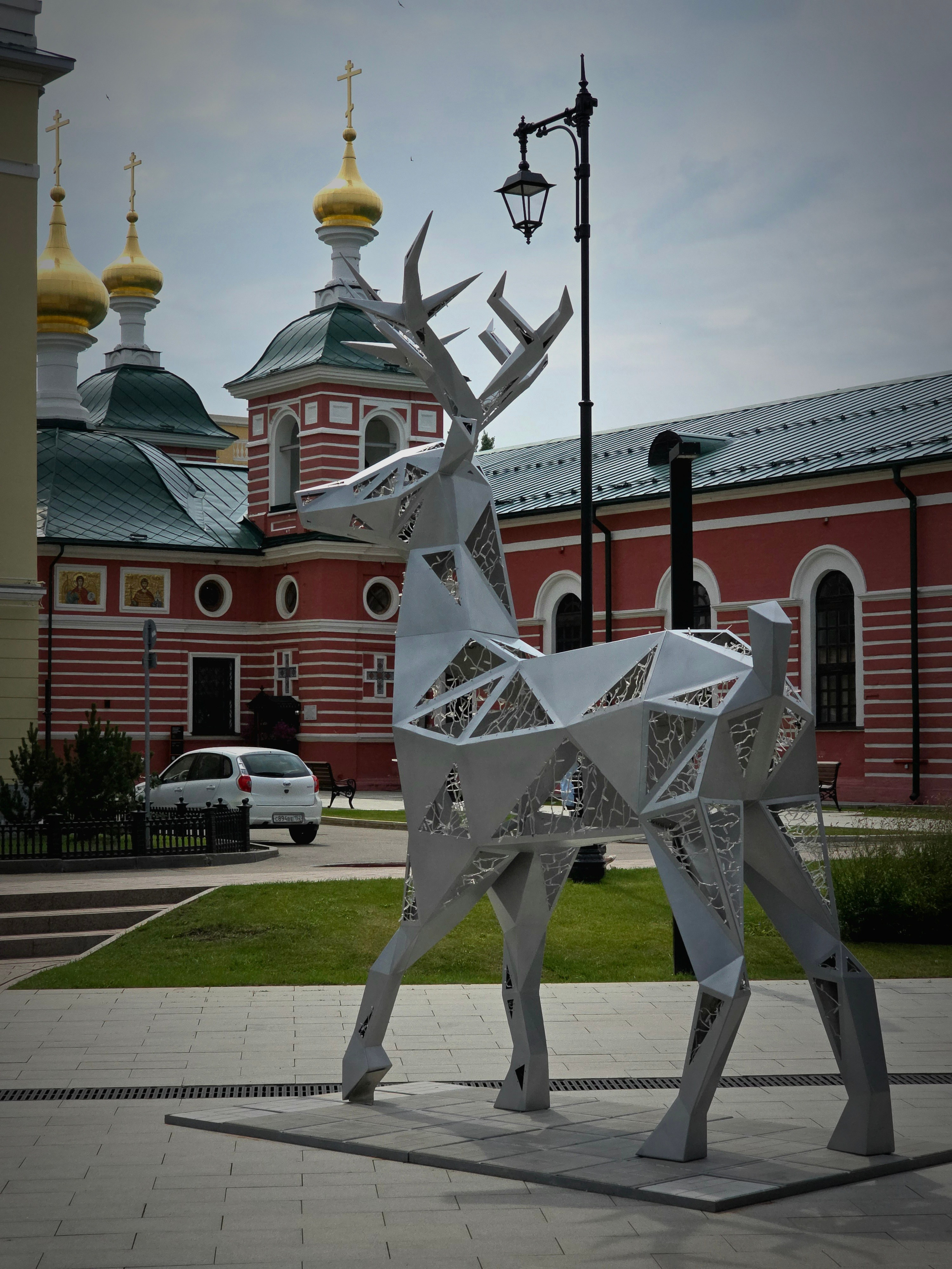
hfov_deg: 21.3
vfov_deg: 28.2
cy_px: 634
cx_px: 476
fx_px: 2530
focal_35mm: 69
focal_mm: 7.9
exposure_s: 1/5000
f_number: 2.4
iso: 50
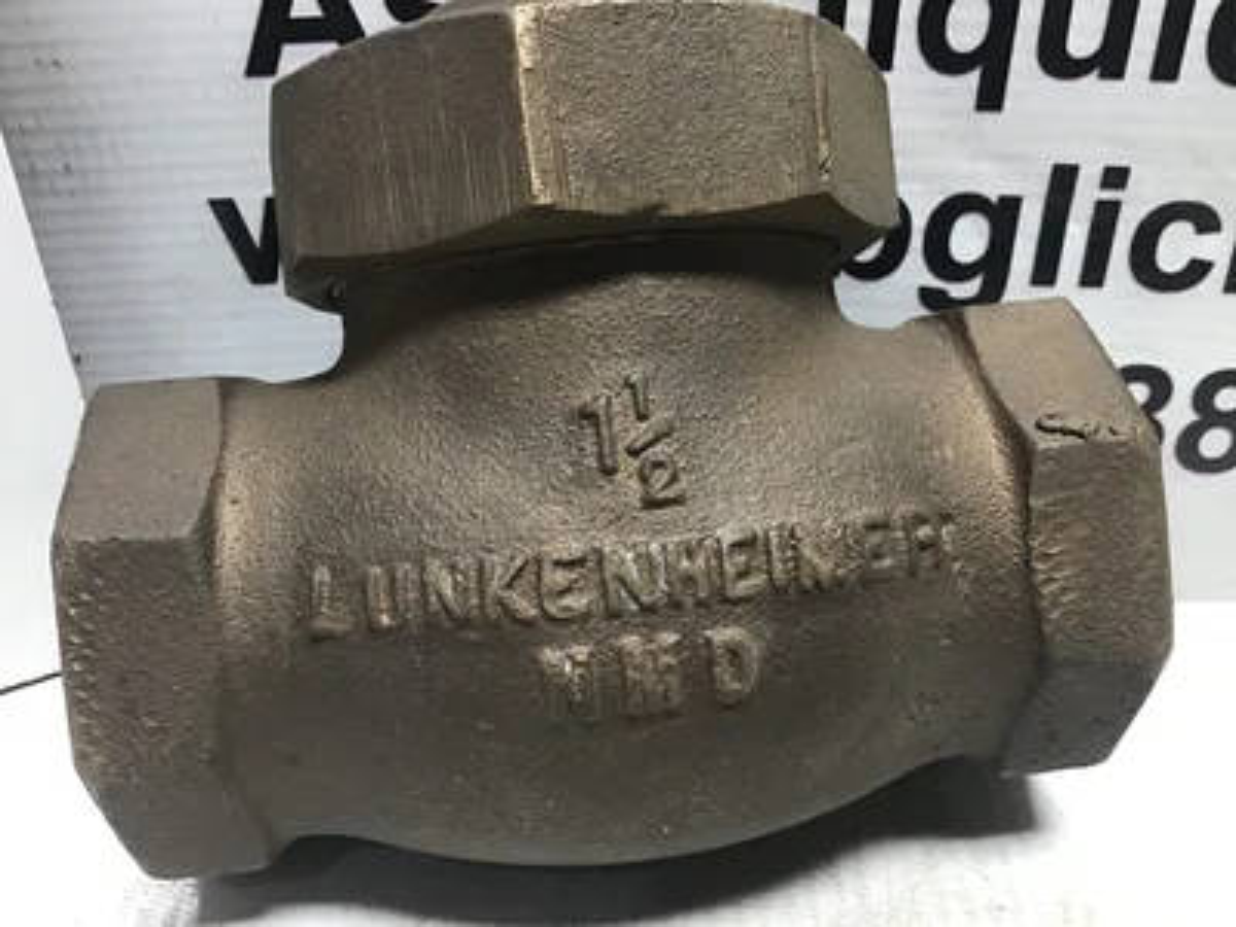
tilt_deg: -32.3
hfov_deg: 58.4
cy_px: 464
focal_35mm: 31
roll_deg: -1.2
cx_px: 618
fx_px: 1107
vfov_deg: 45.4
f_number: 2.4
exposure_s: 1/40
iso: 25
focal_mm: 3.3
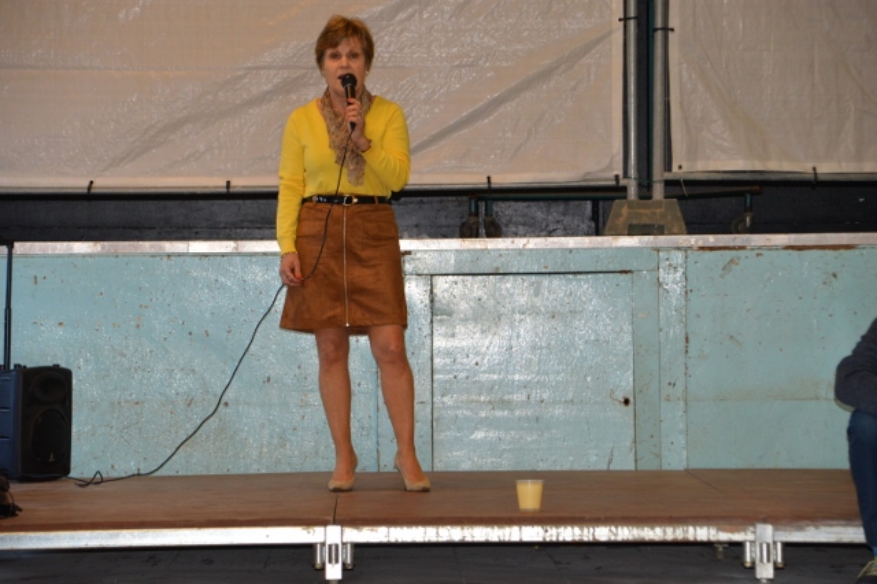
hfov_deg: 14.9
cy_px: 292
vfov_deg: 9.9
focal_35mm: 138
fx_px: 3360
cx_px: 438
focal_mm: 92
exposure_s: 1/60
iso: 720
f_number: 5.6
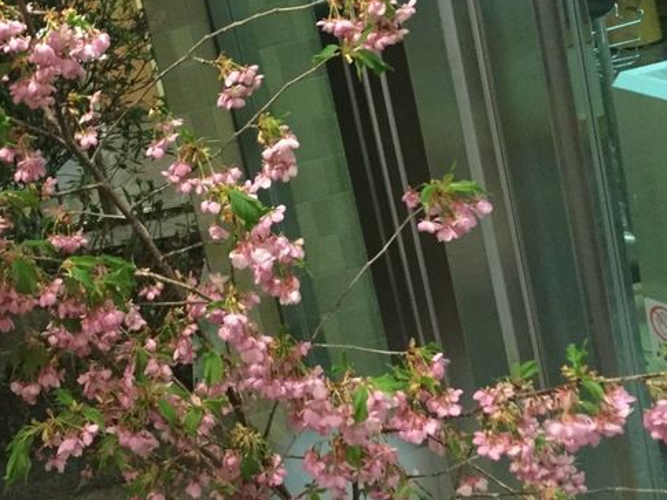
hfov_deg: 35.9
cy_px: 160
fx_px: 1001
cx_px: 159
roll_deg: +13.1
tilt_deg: -11.1
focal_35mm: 52
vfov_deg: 27.8
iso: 400
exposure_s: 1/15
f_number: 2.4
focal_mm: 3.3
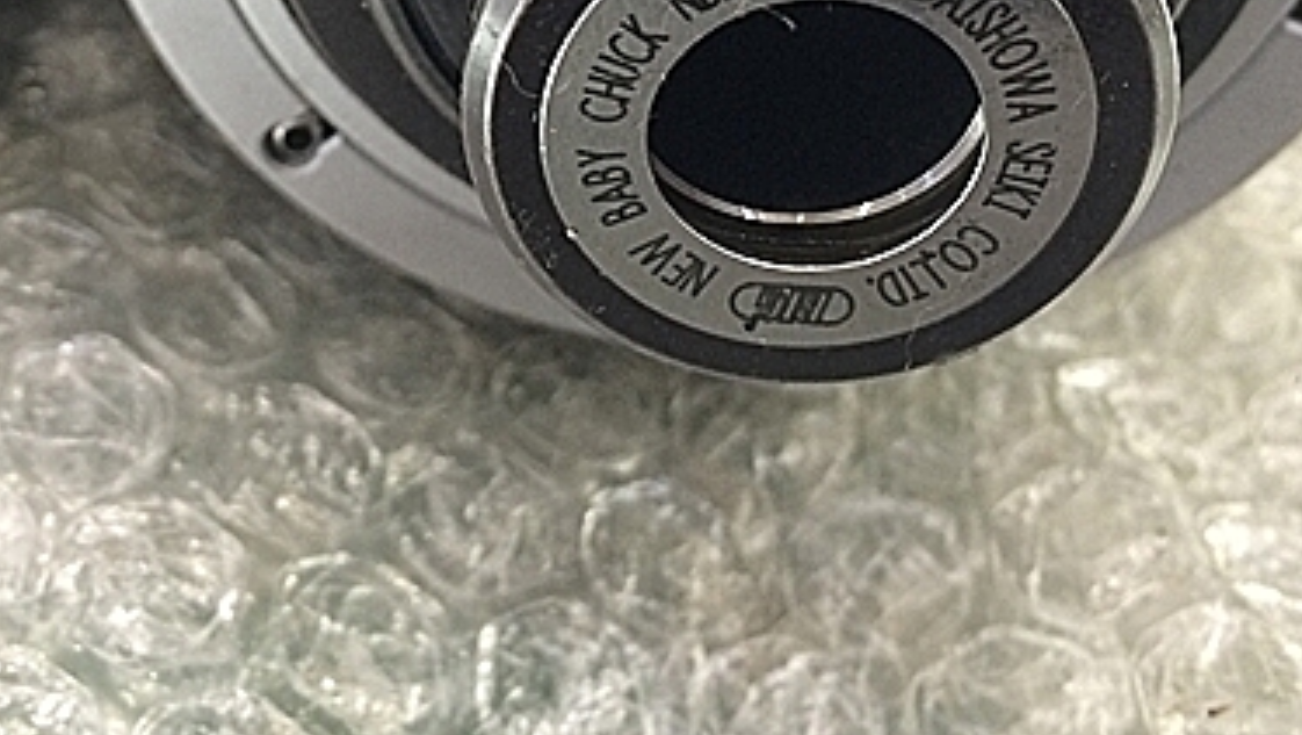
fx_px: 1866
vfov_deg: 21.2
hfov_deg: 38.0
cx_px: 411
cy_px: -66
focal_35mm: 54
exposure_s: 1/33
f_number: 2.2
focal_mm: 4.15
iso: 80
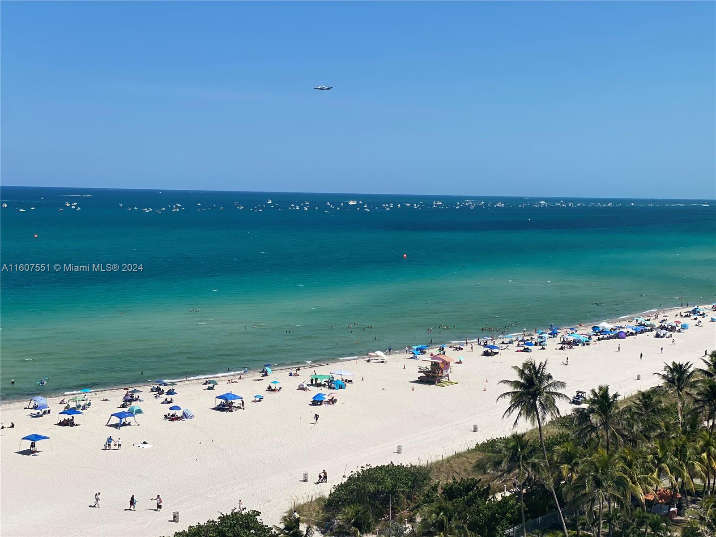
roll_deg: -1.5
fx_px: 1076
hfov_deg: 36.8
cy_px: 268
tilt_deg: -3.8
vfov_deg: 28.0
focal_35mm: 52
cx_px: 358
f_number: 2
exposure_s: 1/2817
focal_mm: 6
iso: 20
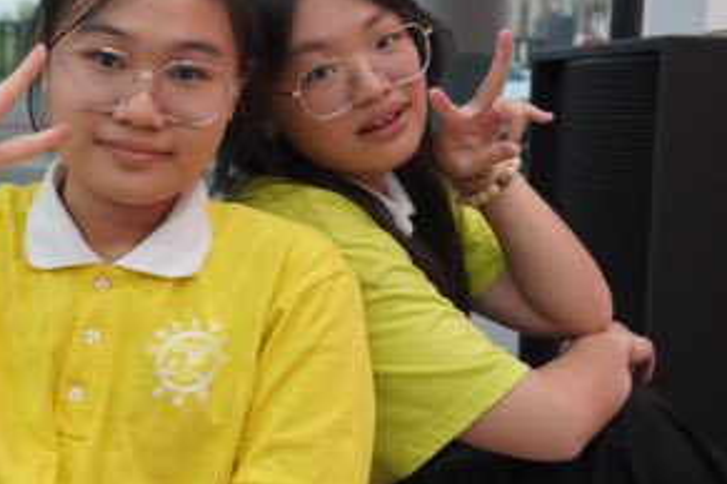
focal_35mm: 62
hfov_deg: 32.2
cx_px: 232
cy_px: 232
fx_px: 1248
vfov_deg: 22.0
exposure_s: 1/160
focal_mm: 25
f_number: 4.5
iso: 2500
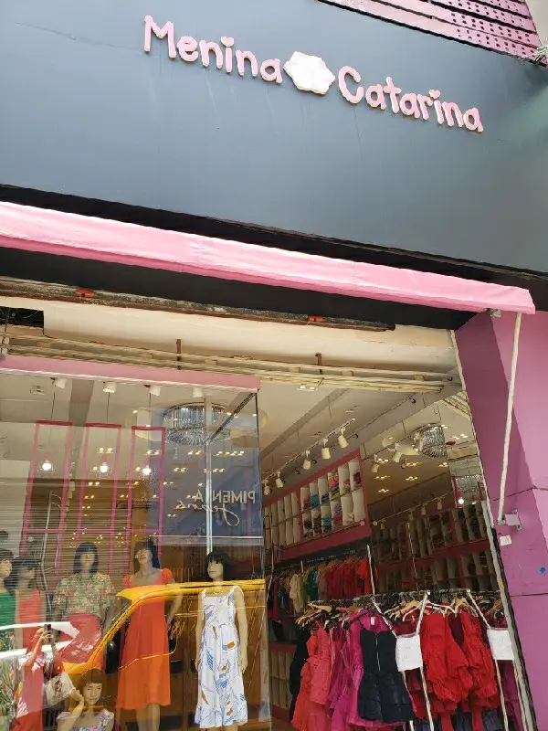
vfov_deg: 67.3
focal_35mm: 26
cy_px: 366
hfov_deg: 53.1
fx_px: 549
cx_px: 274
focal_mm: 4.3
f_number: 2.4
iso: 50
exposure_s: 1/233
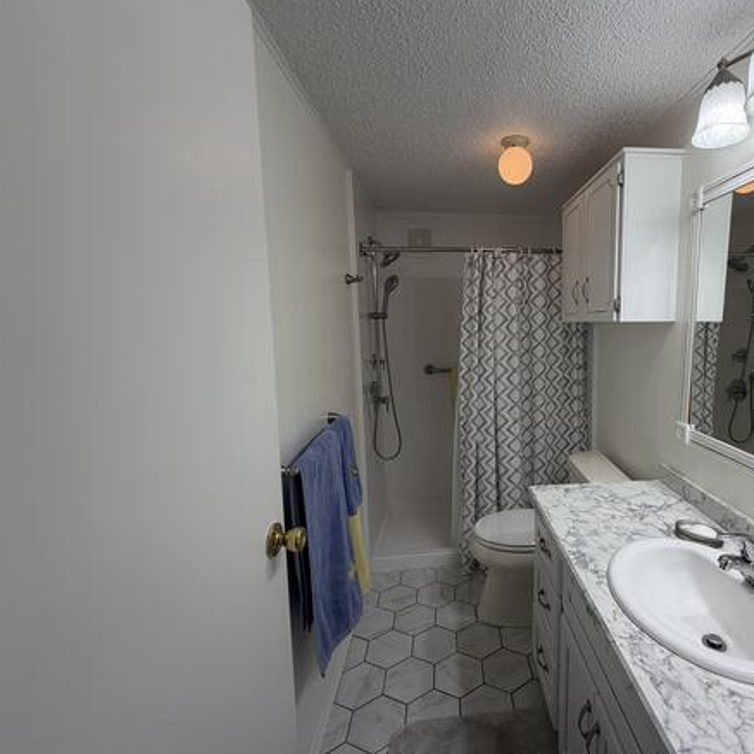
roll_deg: +0.4
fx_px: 419
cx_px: 492
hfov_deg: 81.6
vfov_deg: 84.0
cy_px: 369
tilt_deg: -7.7
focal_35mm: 17
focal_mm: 2.22
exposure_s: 1/120
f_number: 2.2
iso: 64
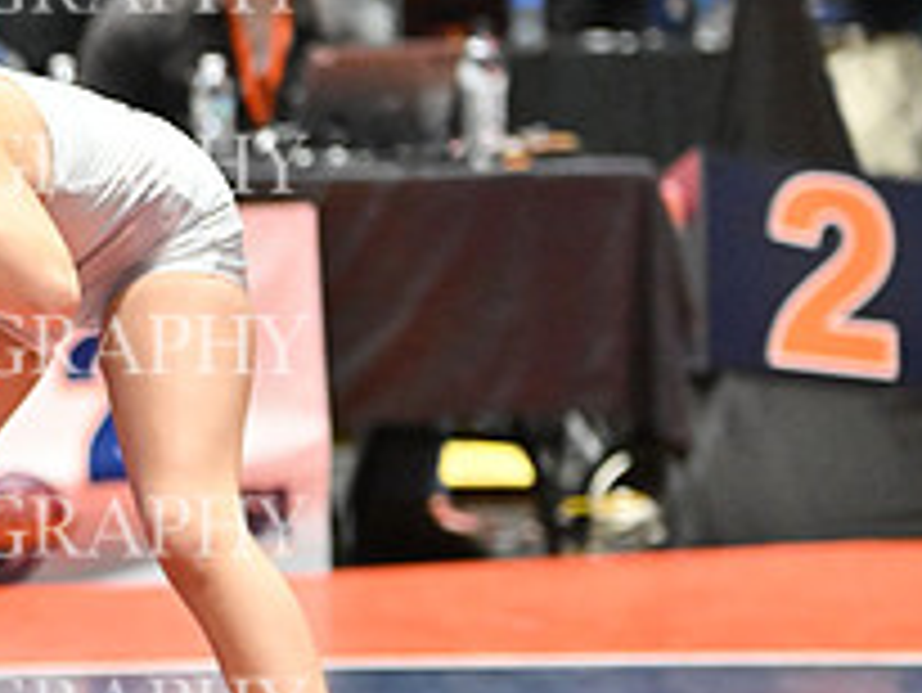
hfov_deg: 6.8
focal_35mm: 286
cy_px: 254
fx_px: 7622
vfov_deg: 5.2
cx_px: -342
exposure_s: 1/1000
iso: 6400
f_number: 2.8
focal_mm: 105
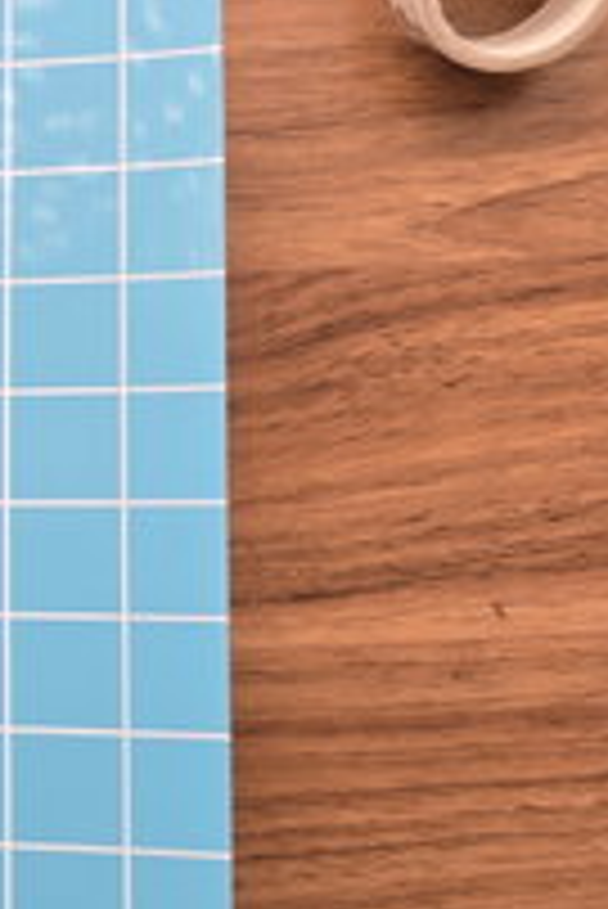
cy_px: 475
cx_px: -207
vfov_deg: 31.9
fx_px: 1593
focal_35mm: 63
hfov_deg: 19.7
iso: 64
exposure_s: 1/58.6
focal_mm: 6.3
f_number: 1.7
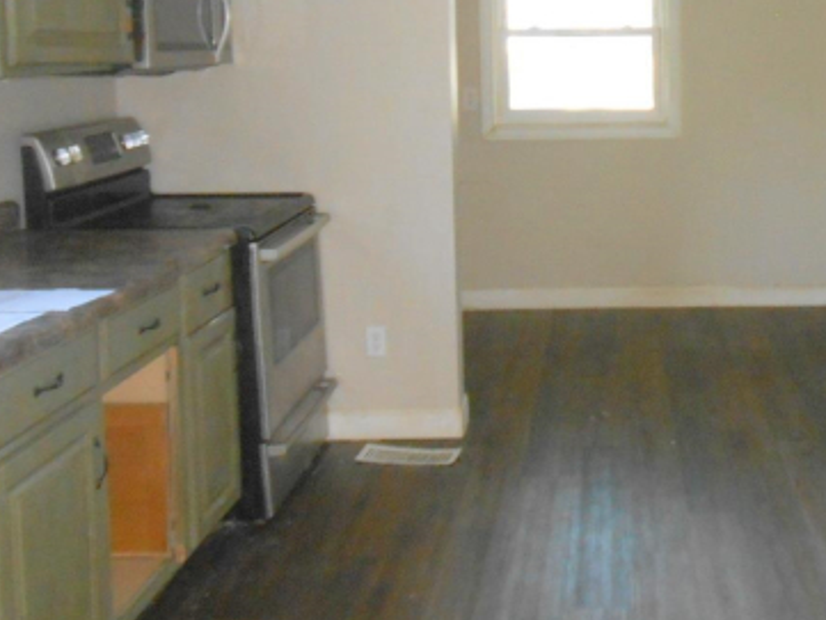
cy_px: 181
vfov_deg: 29.9
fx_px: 1146
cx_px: 676
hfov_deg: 38.0
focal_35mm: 48
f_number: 3.5
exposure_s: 1/25
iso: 320
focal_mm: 4.6
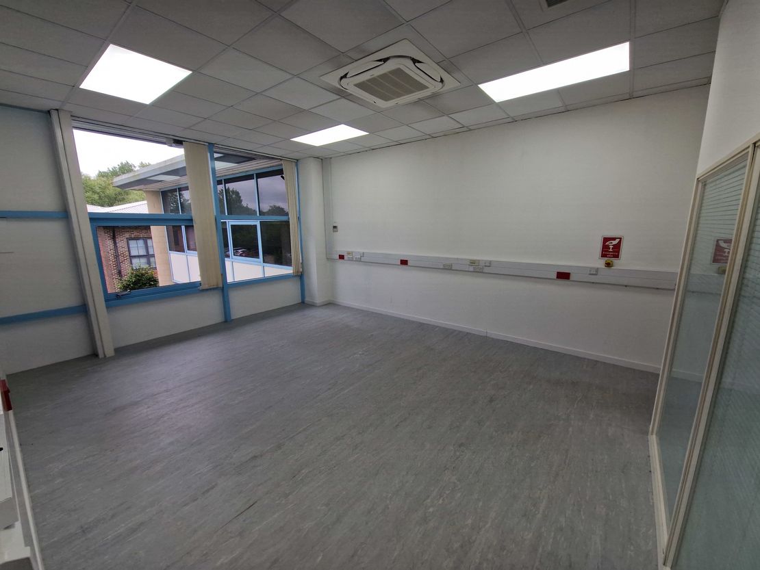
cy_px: 285
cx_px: 380
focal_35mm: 13
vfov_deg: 89.9
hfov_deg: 106.2
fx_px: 285
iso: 50
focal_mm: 2.2
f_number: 2.2
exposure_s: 1/241
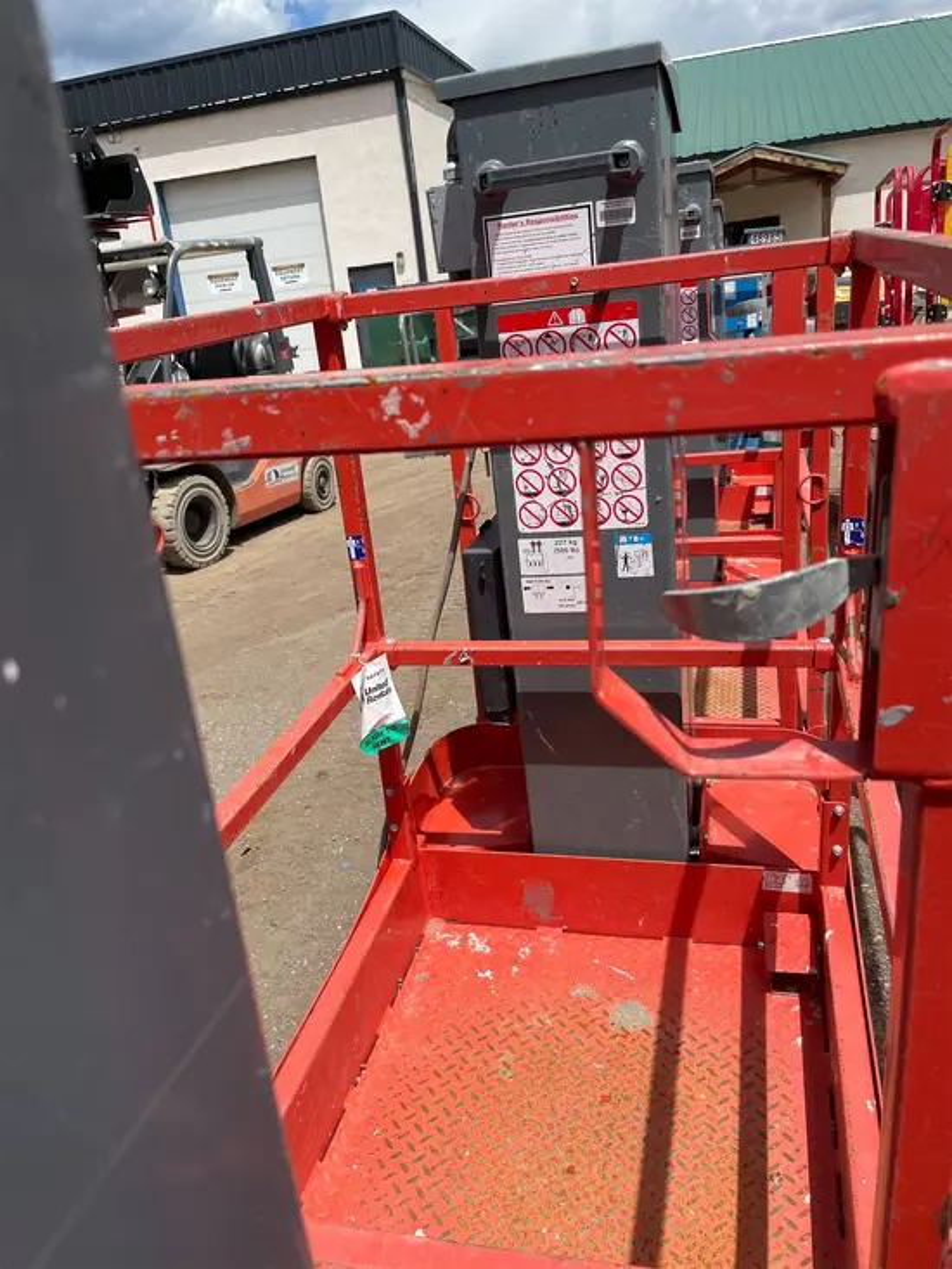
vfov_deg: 67.3
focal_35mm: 26
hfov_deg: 53.1
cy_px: 634
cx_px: 476
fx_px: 953
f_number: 1.6
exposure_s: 1/3610
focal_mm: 4.2
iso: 32
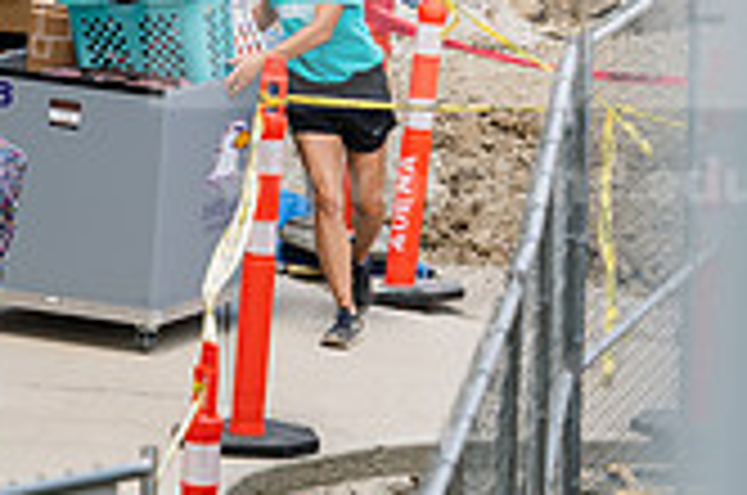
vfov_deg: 3.1
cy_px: 277
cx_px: 14
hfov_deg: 4.7
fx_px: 9071
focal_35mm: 438
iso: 100
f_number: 4
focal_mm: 125
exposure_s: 1/400
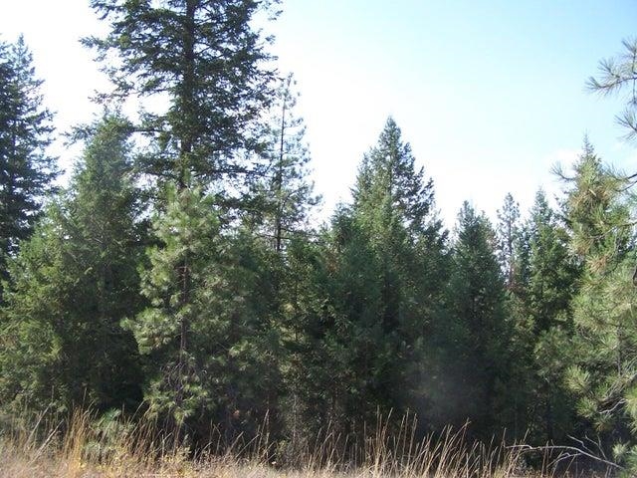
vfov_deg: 37.7
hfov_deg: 49.0
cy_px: 239
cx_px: 318
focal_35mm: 38
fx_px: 699
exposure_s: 1/500
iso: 80
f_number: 2.8
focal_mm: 6.3
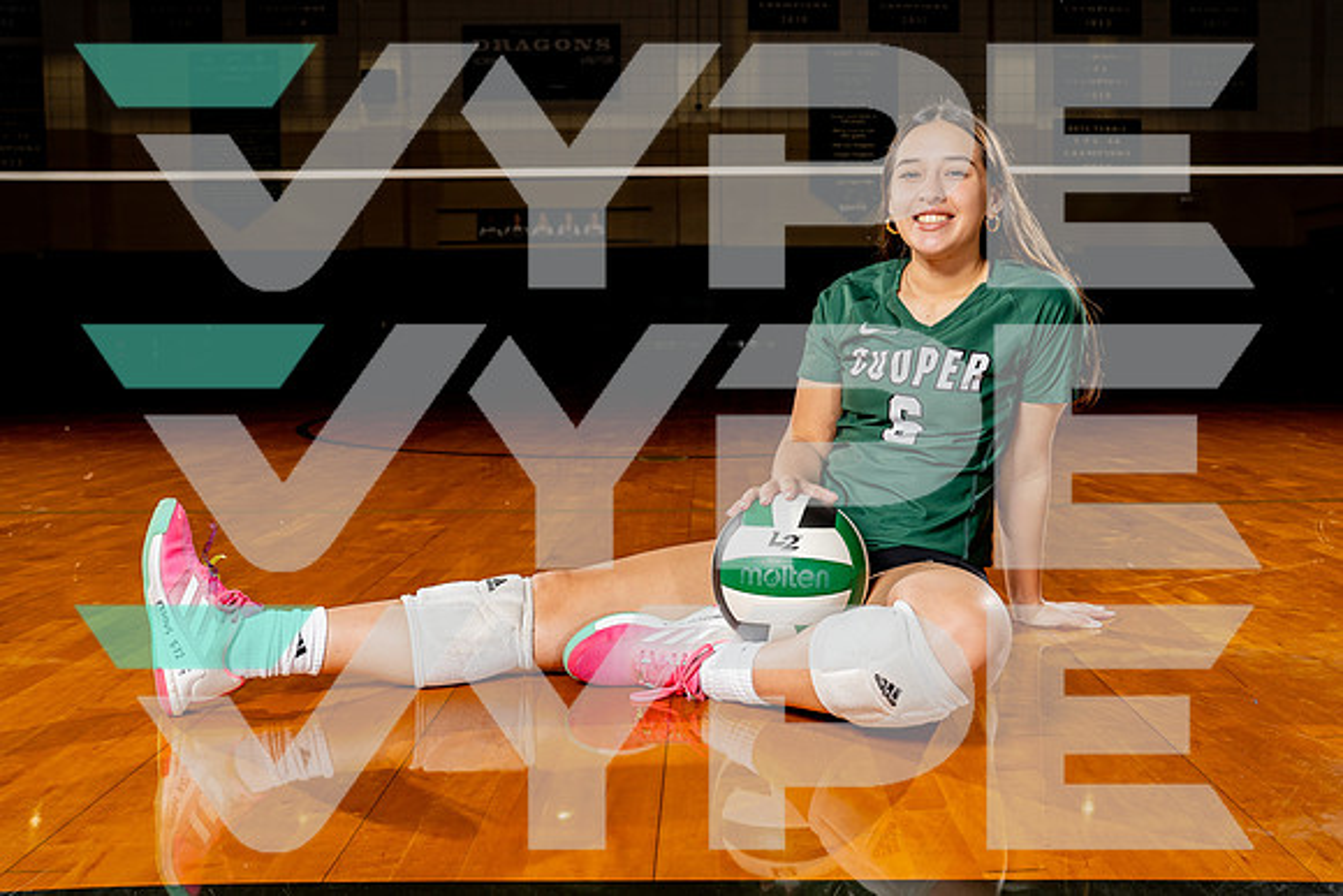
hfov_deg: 57.6
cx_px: 745
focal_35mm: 33
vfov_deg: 40.3
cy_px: 401
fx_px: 1219
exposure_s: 1/250
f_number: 5.6
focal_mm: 29
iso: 250
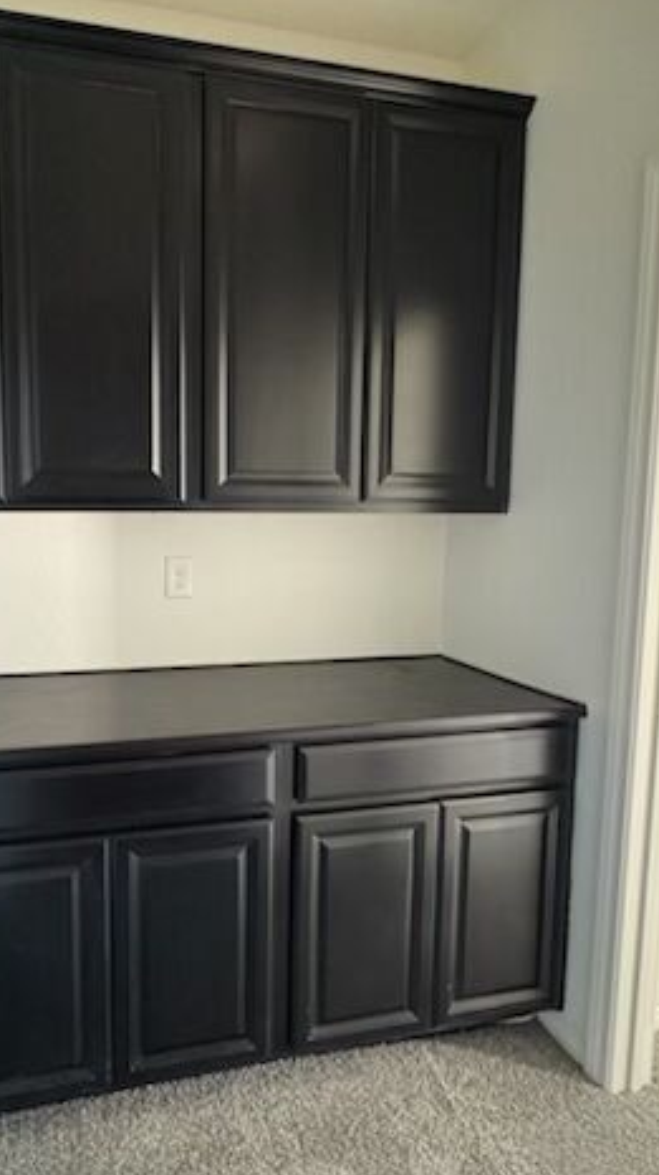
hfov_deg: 52.4
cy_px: 576
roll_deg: +0.1
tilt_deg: -5.6
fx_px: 653
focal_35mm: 21
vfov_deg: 83.9
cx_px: 212
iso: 800
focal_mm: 2.22
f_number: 2.2
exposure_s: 1/60
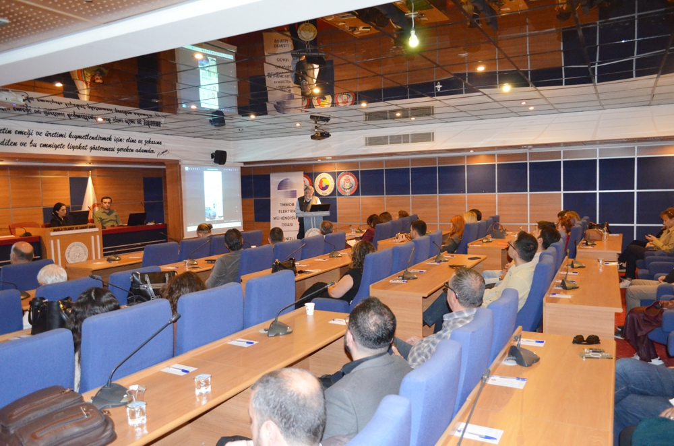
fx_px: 504
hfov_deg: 67.5
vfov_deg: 47.7
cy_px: 223
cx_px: 337
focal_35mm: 27
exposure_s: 1/60
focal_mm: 18
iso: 3200
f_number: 3.5
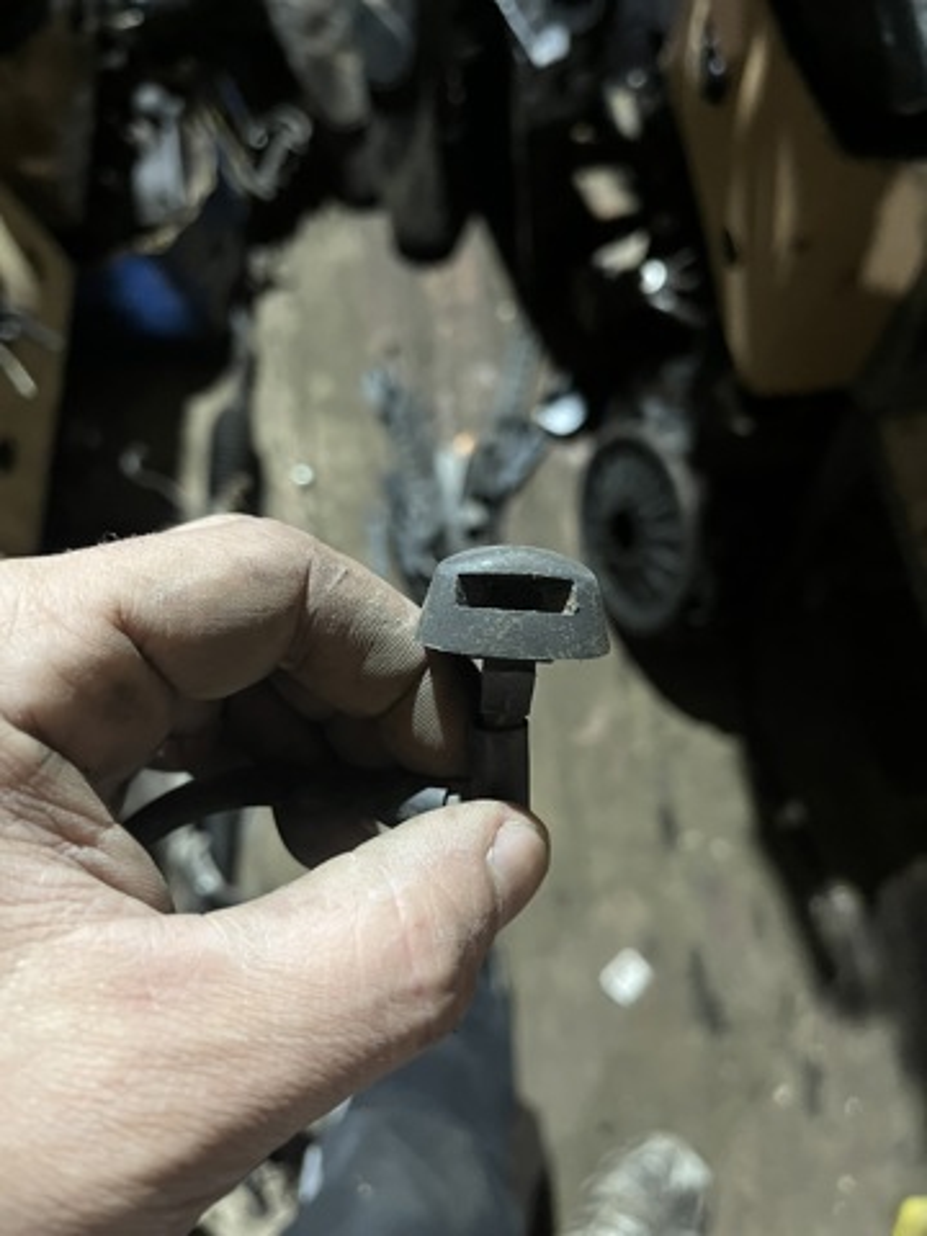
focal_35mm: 26
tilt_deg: -70.2
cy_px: 618
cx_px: 464
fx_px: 928
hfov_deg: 53.1
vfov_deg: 67.3
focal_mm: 5.1
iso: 500
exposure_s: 1/25
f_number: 1.6
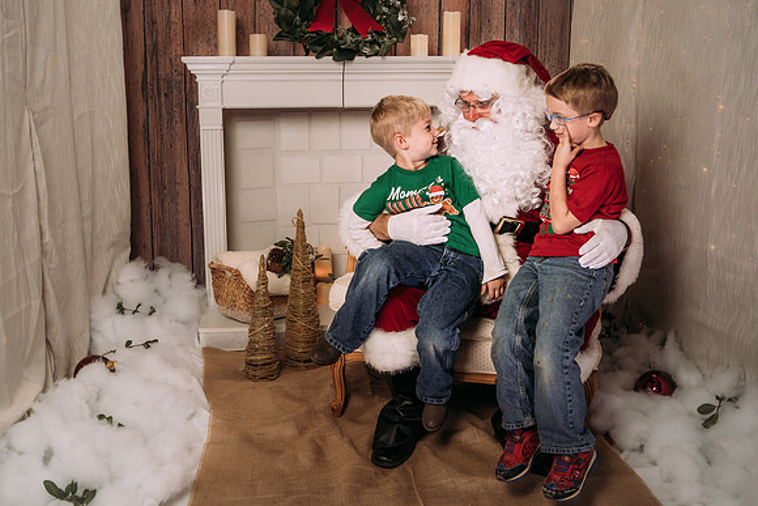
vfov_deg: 34.2
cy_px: 225
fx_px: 822
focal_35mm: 39
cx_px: 359
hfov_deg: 49.5
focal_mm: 35
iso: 100
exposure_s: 1/100
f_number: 7.1
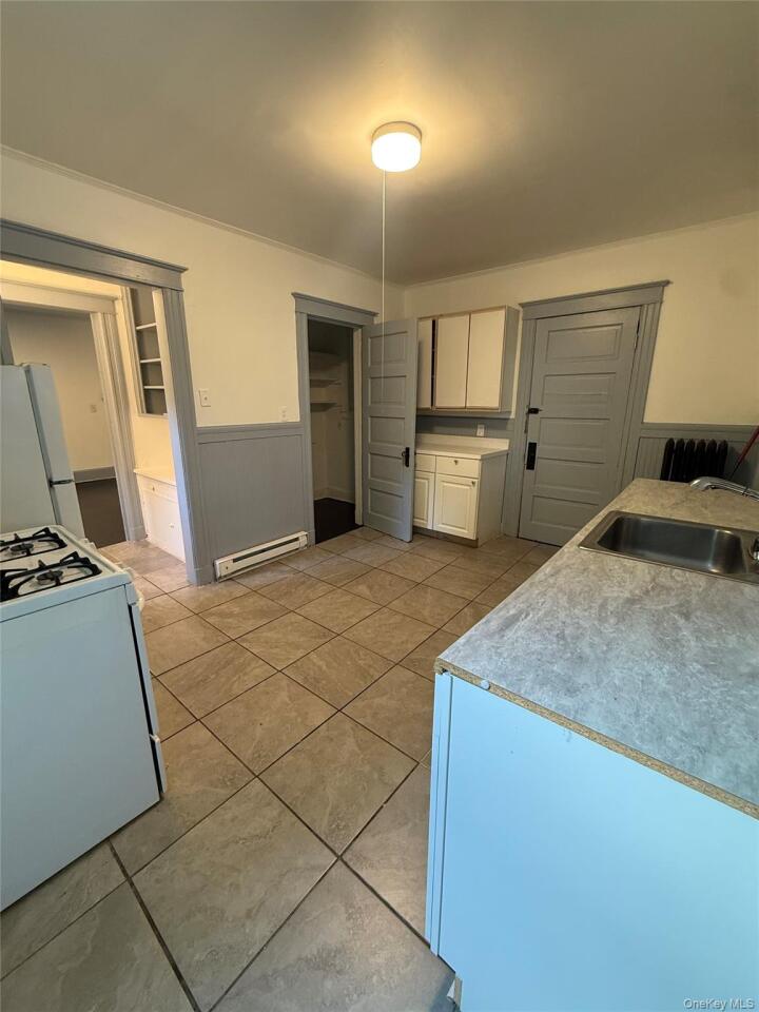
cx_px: 380
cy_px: 506
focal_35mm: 14
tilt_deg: -14.3
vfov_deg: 102.1
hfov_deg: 85.7
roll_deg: -0.6
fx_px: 409
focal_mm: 2.22
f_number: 2.2
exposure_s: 1/60
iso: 400
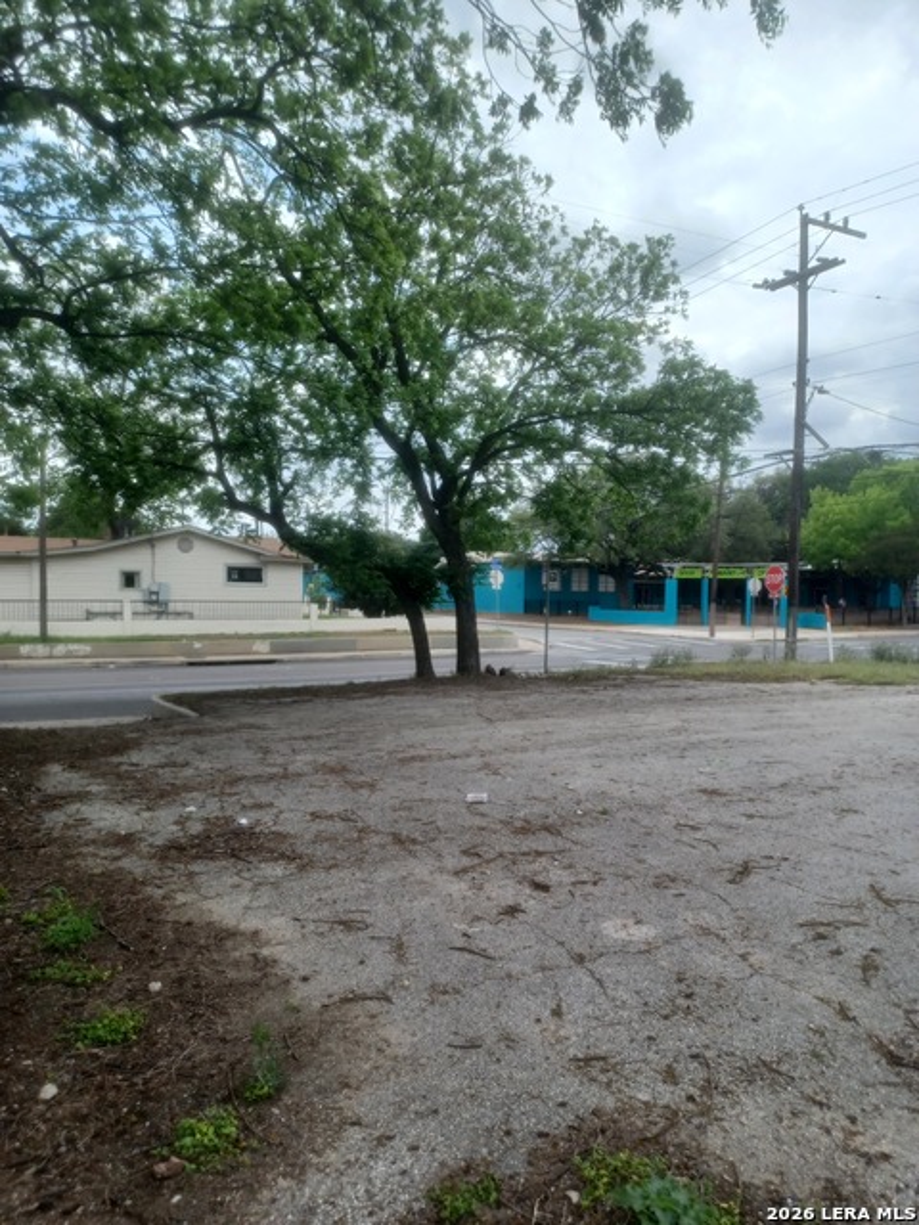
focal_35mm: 25
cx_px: 460
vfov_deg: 69.4
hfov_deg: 54.9
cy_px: 612
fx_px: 885
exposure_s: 1/407
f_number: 1.8
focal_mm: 4.6
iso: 32
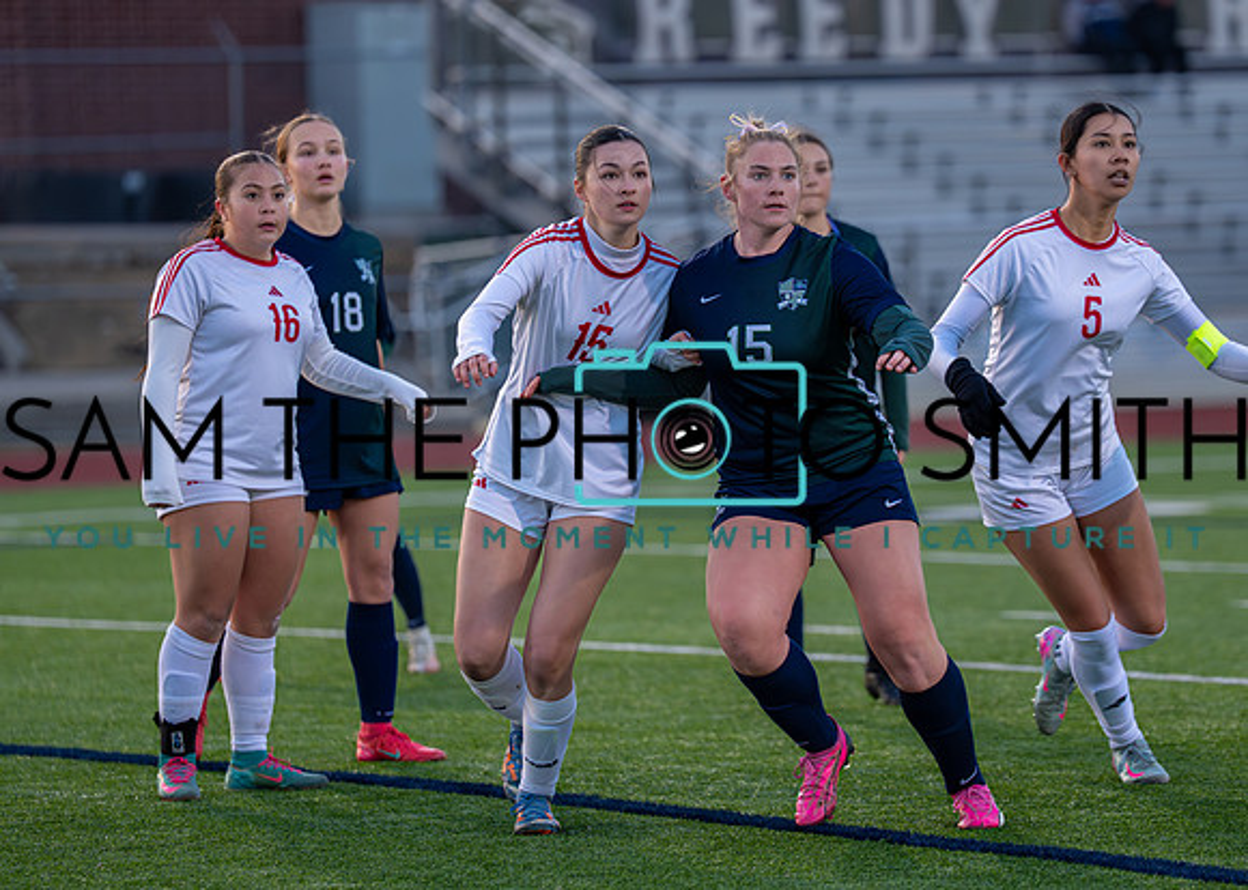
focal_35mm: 227
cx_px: 771
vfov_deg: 6.3
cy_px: 355
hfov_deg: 8.9
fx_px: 8051
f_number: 2.8
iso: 800
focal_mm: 171
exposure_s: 1/1250
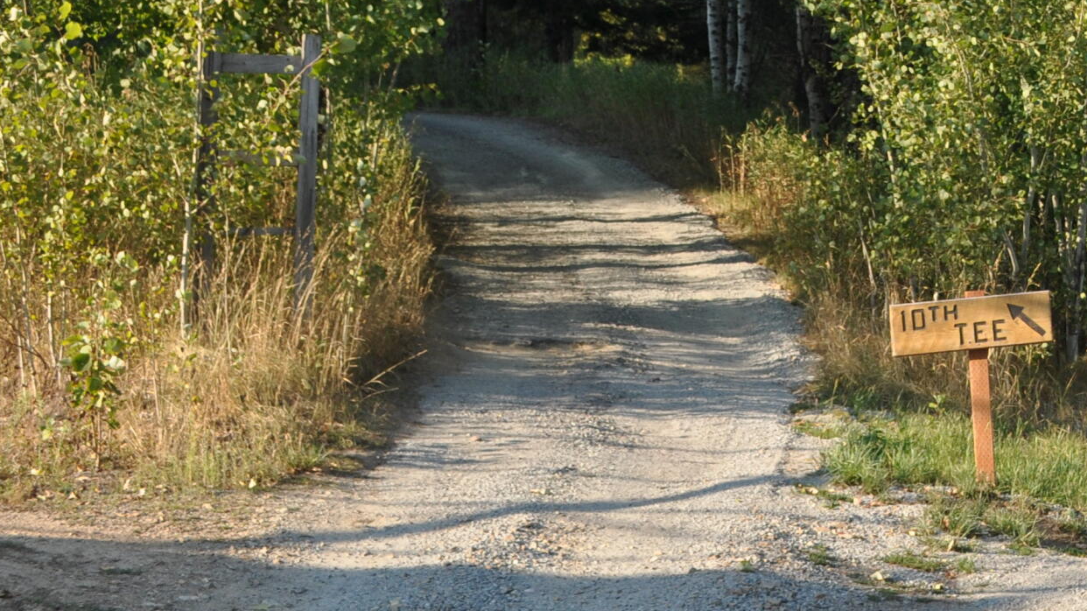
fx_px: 2622
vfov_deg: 13.2
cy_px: 40
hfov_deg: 21.9
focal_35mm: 91
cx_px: 1264
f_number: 8
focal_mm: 24
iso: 200
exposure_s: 1/200
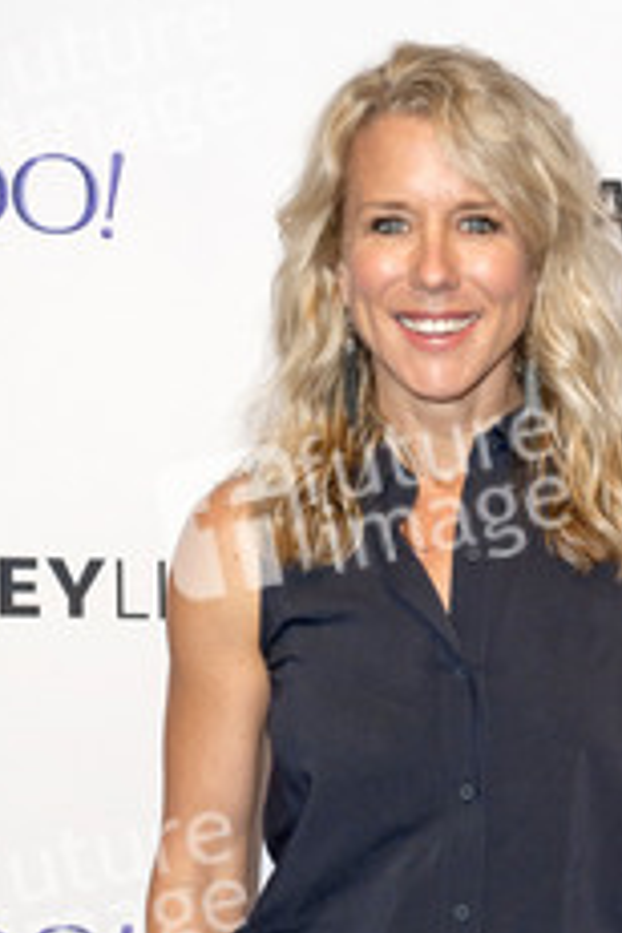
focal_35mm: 97
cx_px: 483
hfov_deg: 14.0
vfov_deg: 20.8
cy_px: 707
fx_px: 2514
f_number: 4
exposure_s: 1/400
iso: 400
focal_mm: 56
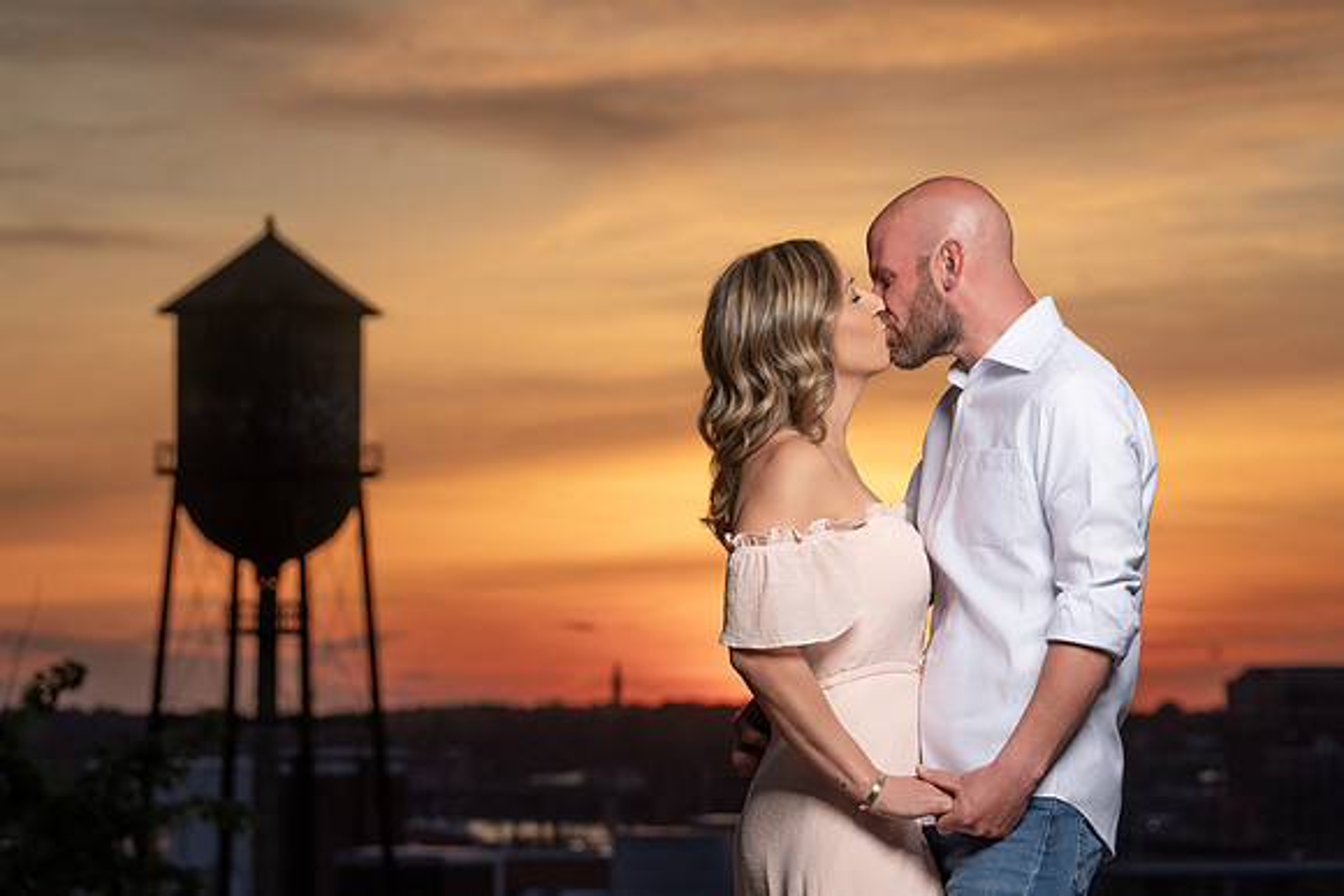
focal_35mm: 147
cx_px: 672
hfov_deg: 14.0
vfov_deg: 9.3
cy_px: 448
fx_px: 5489
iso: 100
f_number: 8
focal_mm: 147
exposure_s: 1/200
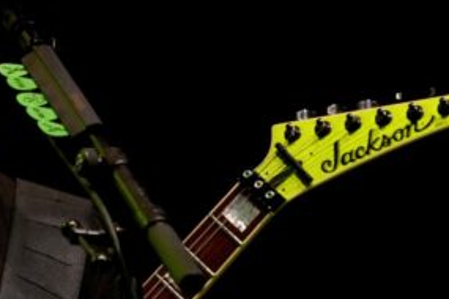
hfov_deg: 8.0
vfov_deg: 5.4
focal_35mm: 254
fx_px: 3172
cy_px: 190
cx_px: -41
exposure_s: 1/160
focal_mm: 63
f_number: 5
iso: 5000
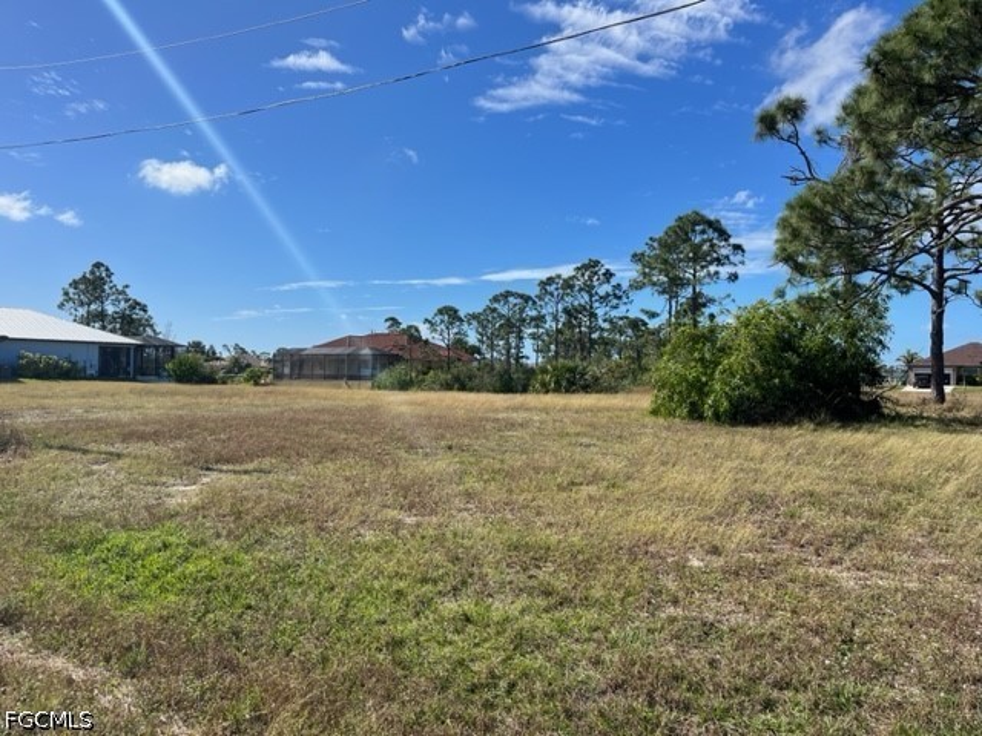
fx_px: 738
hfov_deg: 67.3
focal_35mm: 26
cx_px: 491
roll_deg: -0.7
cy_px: 368
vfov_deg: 53.1
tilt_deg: -0.7
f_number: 1.6
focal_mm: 5.1
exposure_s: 1/4484
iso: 50
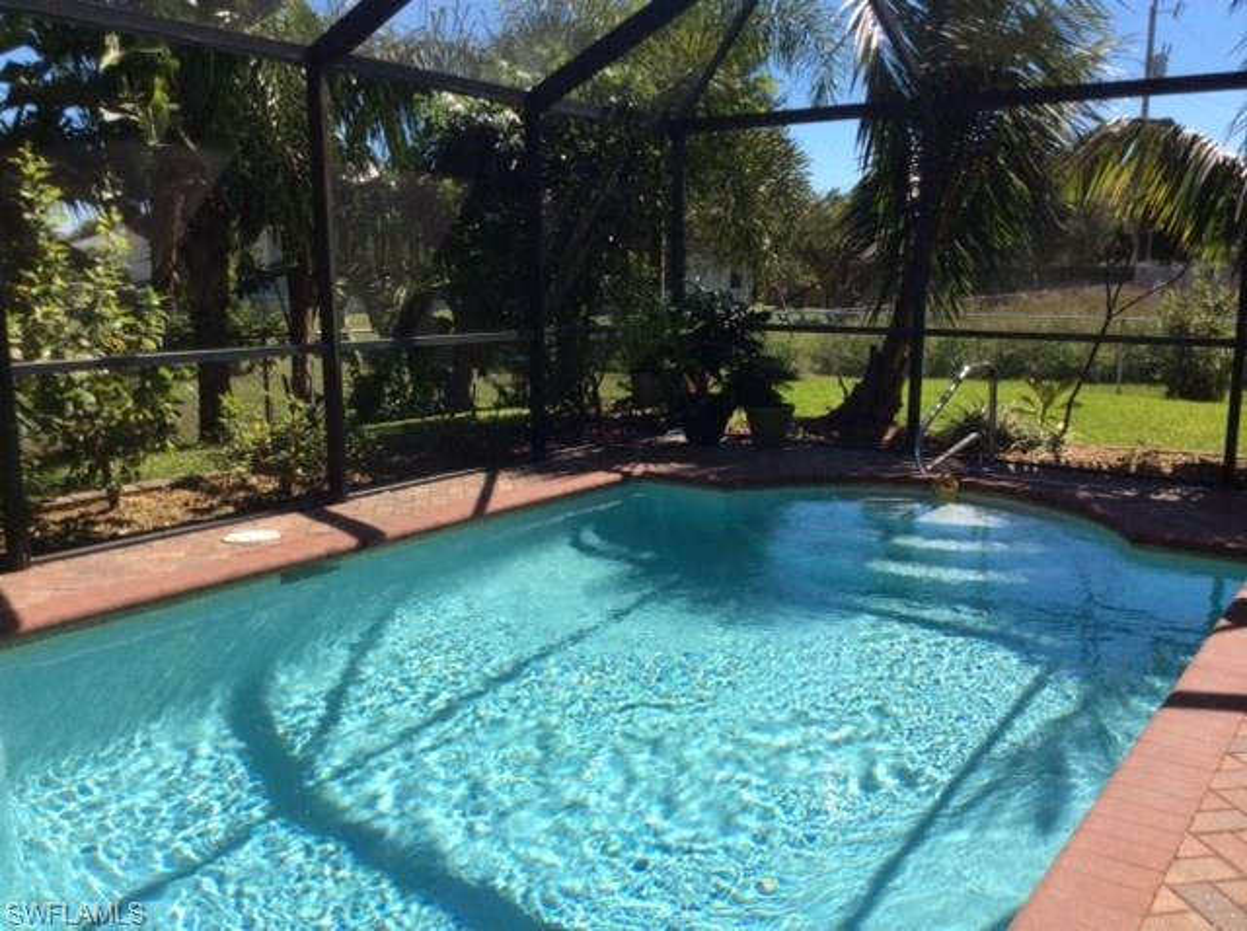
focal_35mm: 33
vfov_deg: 42.8
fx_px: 1187
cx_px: 624
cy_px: 466
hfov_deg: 55.4
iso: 32
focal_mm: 3.3
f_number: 2.4
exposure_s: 1/986
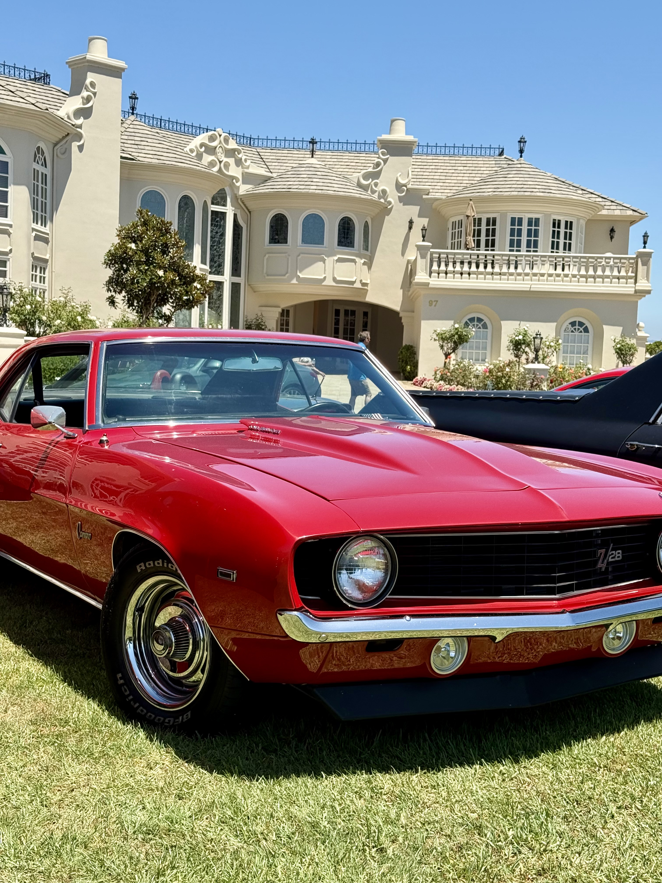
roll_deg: -2.5
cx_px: 331
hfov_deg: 30.3
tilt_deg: -2.6
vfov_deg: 39.7
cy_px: 442
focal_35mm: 48
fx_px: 1224
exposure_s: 1/1353
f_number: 1.78
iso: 80
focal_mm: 6.76
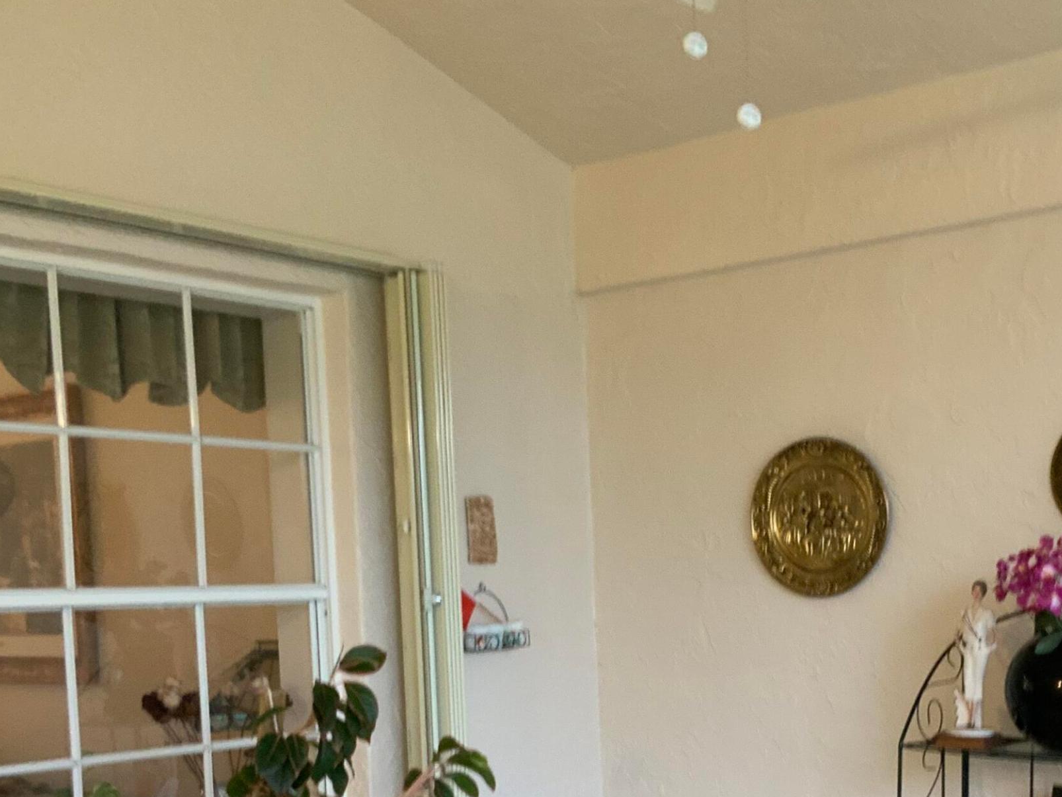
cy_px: 712
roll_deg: +2.4
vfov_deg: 27.1
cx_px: 674
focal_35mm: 52
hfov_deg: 36.6
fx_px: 1596
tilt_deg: -5.2
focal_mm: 3
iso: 160
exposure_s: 1/60
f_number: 1.8
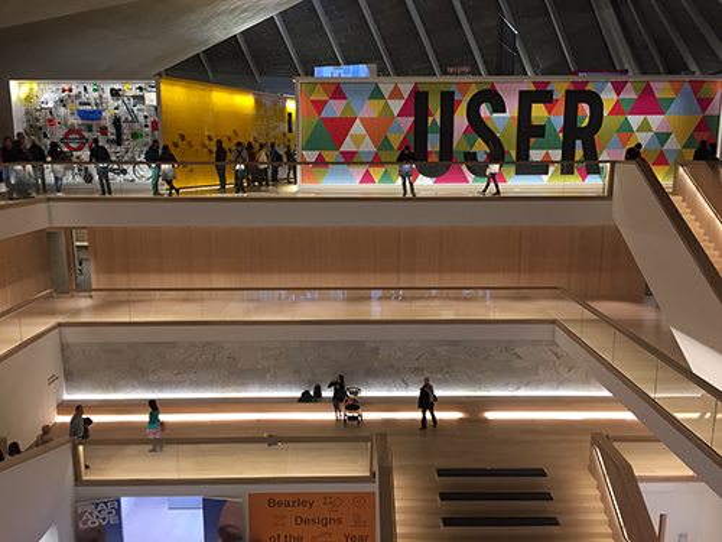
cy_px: 271
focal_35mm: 29
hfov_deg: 61.7
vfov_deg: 48.2
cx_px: 361
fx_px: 605
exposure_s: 1/33
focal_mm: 4.15
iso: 125
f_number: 2.2
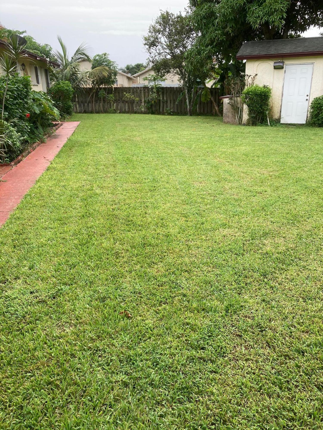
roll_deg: +1.9
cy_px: 215
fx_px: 348
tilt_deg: -18.2
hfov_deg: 49.7
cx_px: 162
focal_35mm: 28
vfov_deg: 63.4
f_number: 1.8
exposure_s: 1/511
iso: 20
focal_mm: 3.99
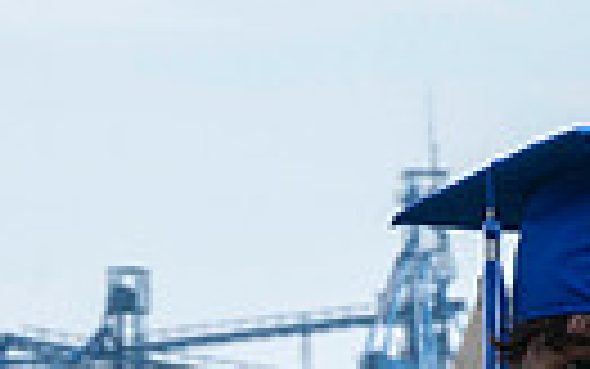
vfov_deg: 2.2
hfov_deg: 3.6
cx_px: -85
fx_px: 9427
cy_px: 500
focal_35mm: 586
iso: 200
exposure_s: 1/250
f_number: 13
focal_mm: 70
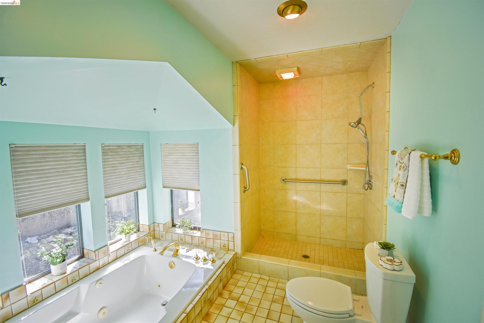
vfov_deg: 77.3
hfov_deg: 100.4
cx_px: 242
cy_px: 162
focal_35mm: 15
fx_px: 202
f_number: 4.5
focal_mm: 10
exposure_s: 1/80
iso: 125
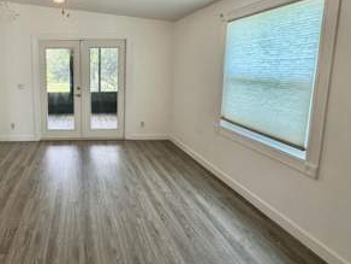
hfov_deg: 68.0
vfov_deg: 58.1
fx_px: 233
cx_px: 78
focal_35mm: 23
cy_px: 97
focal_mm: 2.22
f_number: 2.2
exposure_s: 1/120
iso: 250
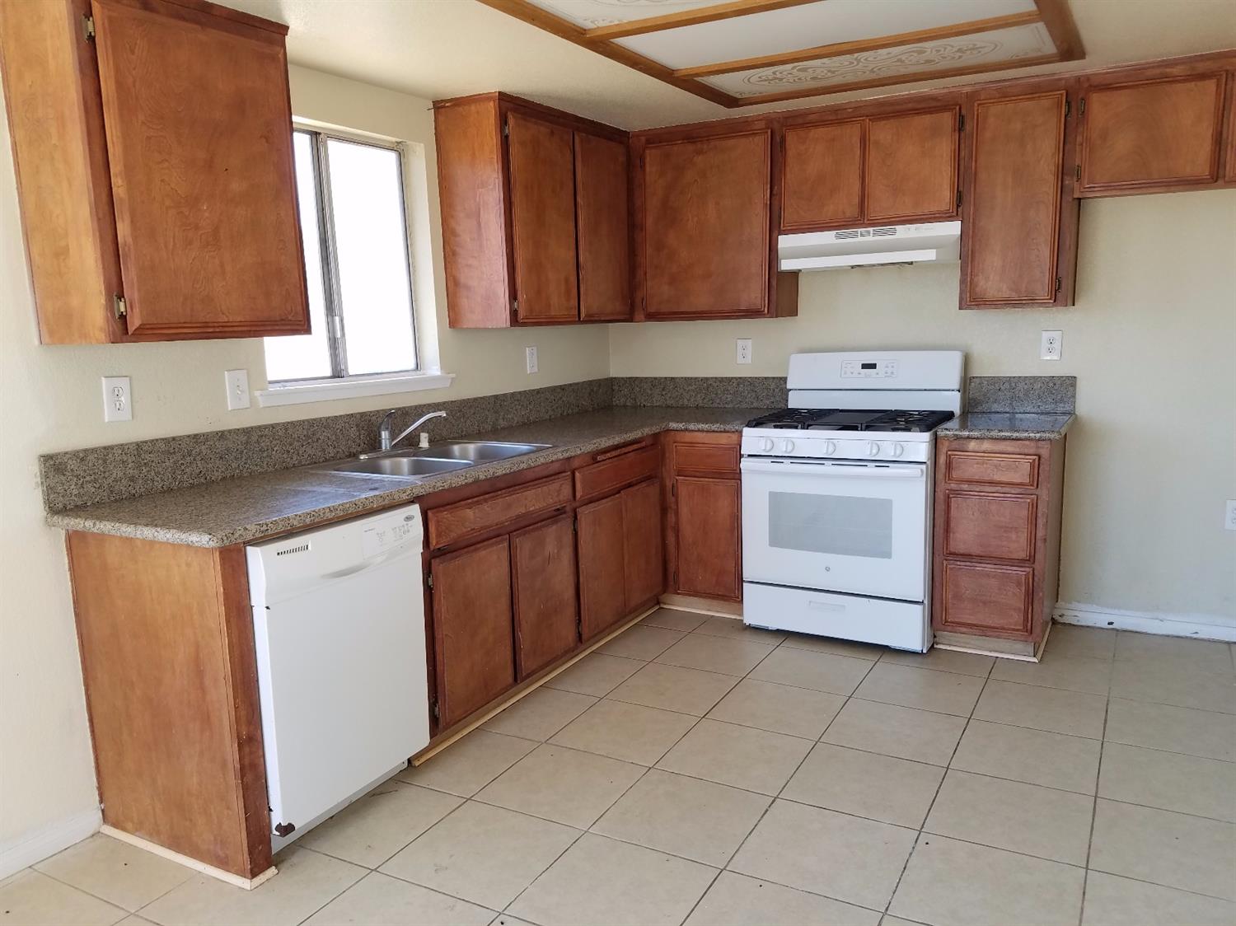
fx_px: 928
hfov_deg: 67.3
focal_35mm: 26
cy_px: 463
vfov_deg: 53.0
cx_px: 618
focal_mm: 4.2
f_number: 1.7
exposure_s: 1/120
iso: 64
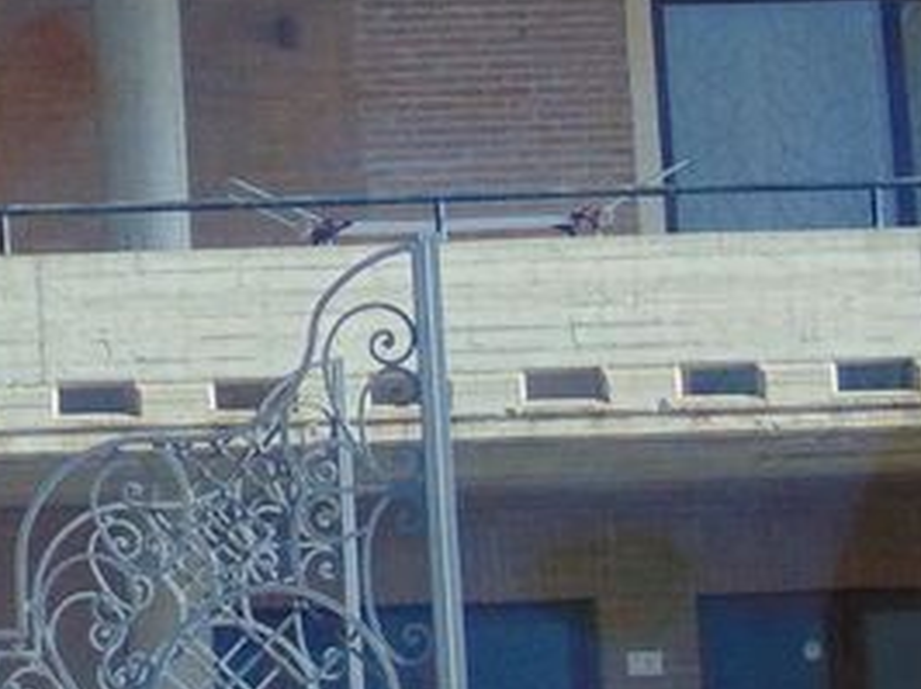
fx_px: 4678
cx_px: -353
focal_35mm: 176
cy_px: -66
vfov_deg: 8.4
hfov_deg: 10.9
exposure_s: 1/500
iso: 80
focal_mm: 6.9
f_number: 3.3
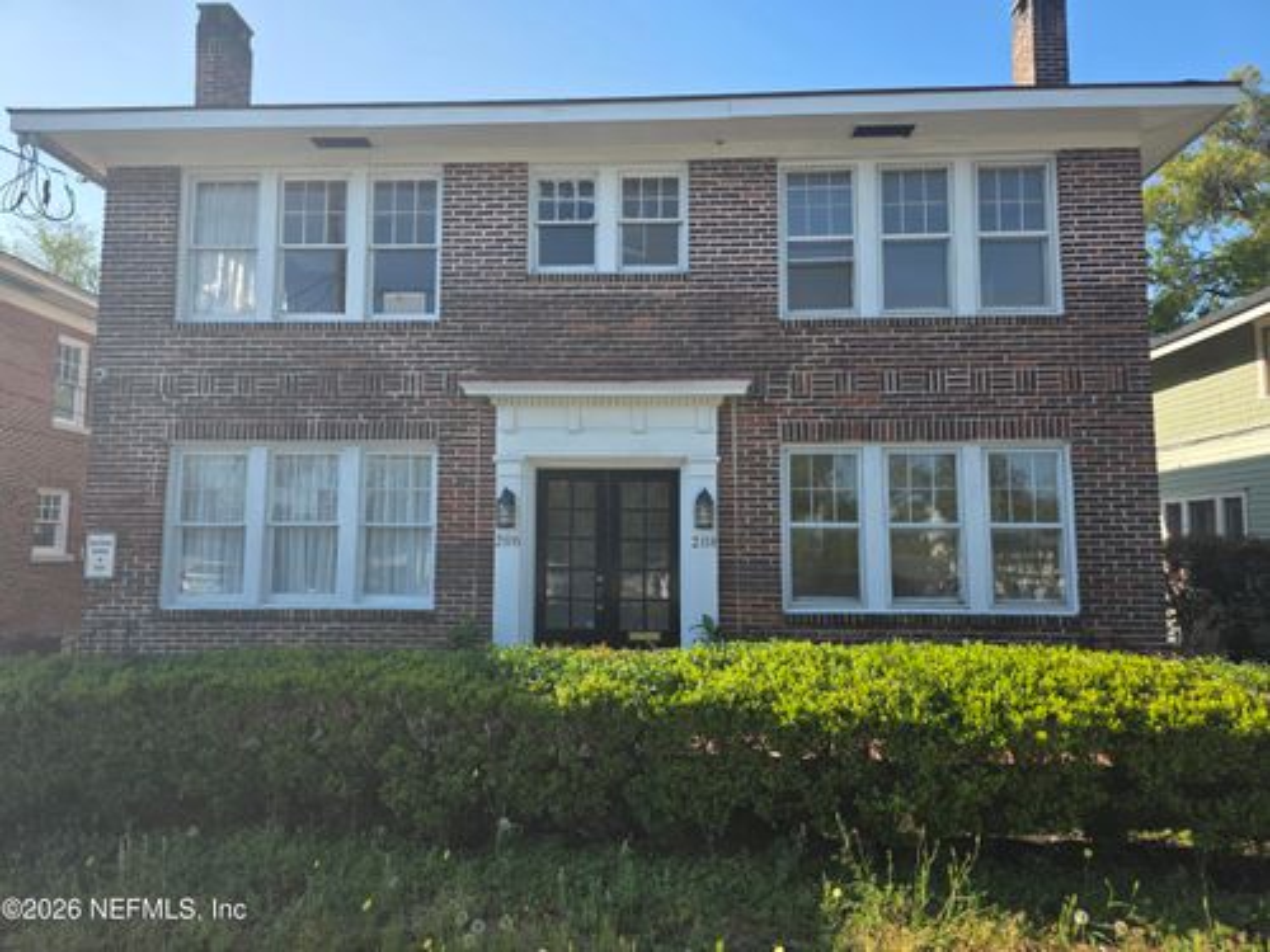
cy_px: 476
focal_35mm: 23
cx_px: 635
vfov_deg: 58.9
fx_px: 844
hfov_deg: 73.9
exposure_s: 1/1879
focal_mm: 6.3
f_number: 1.7
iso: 80
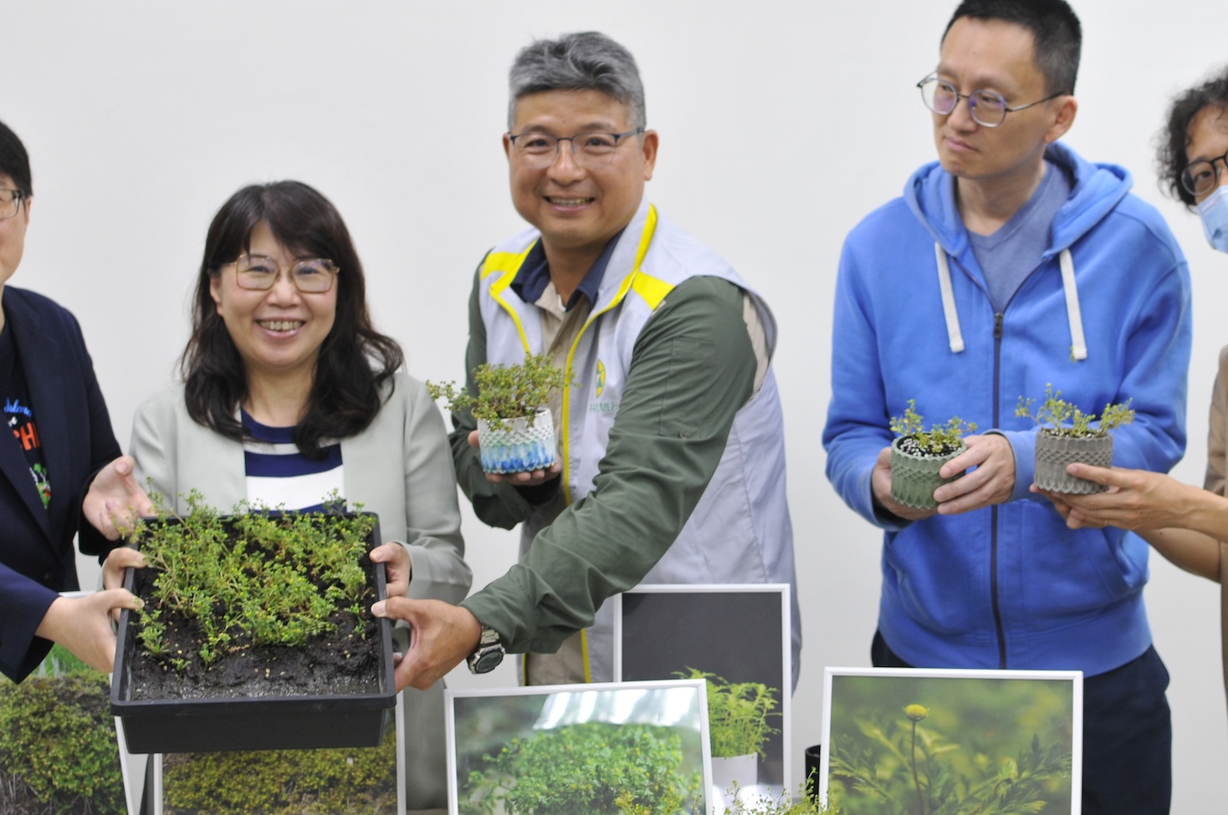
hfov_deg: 29.4
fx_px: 2339
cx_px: 587
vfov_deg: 19.7
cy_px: 283
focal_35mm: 69
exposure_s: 1/50
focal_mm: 35
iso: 320
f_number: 2.5
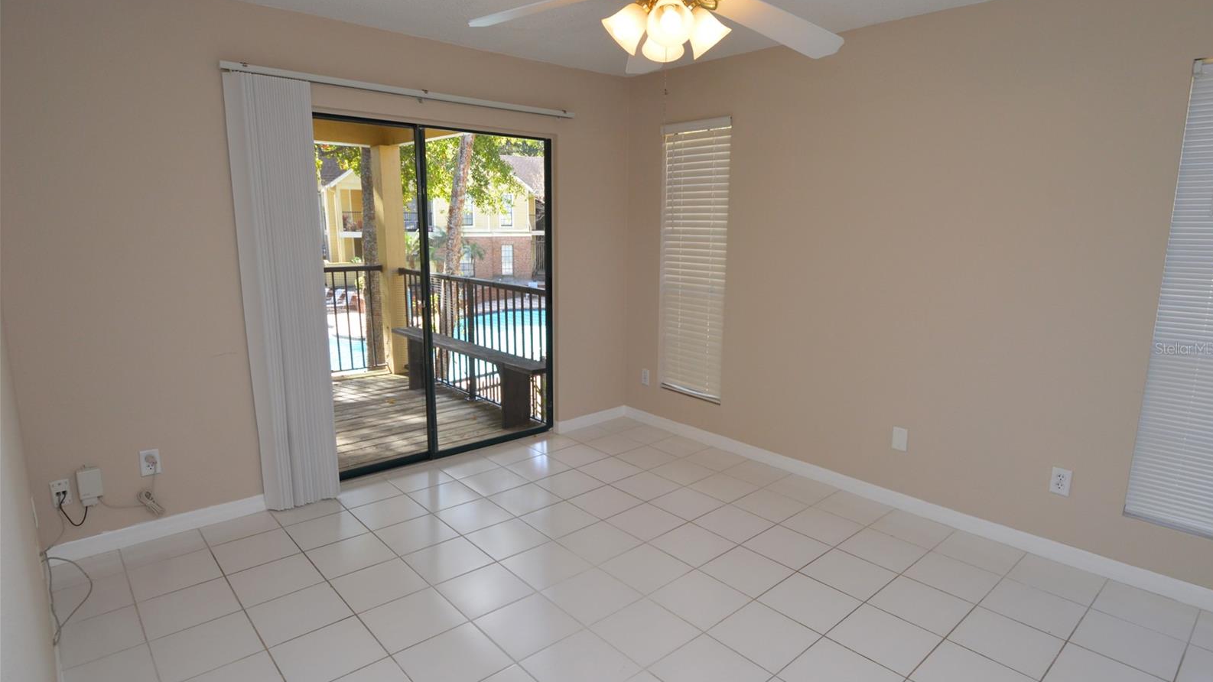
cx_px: 611
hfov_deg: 89.6
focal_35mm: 19
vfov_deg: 58.3
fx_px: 611
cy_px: 348
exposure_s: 1/125
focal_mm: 12
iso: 400
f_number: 5.6
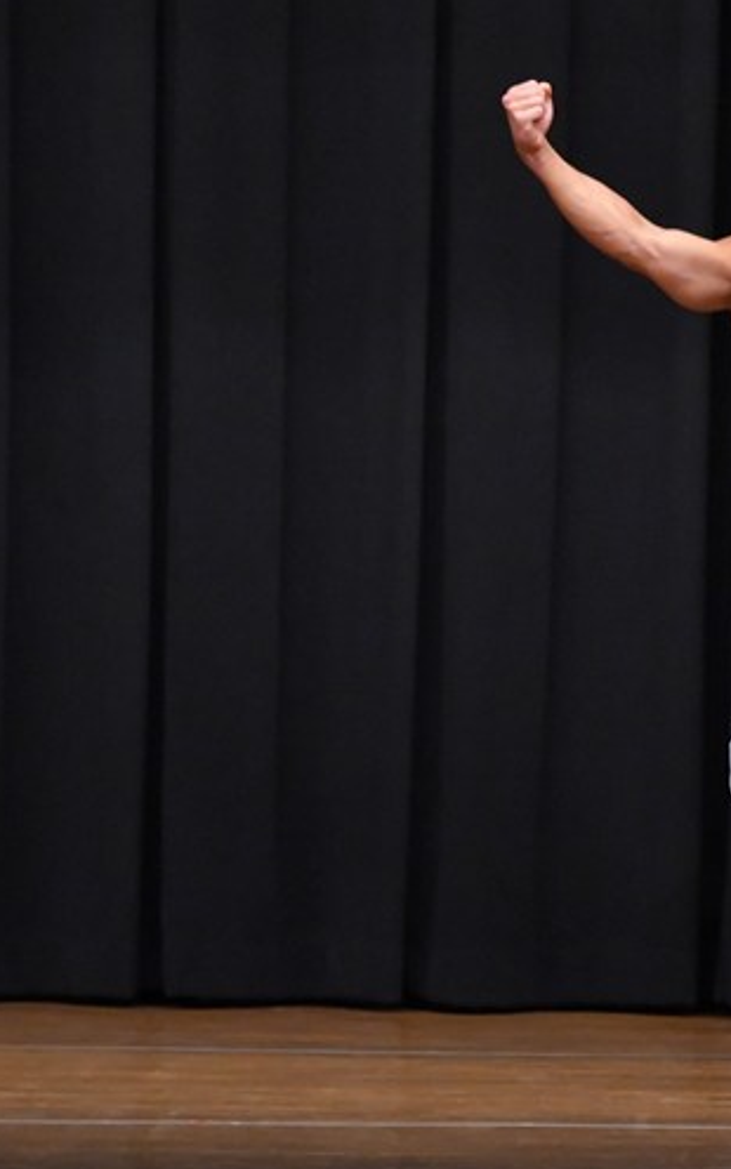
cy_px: 568
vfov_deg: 5.2
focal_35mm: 406
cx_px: 824
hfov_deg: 3.2
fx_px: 12941
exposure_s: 1/400
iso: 8000
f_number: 5.6
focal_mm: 170
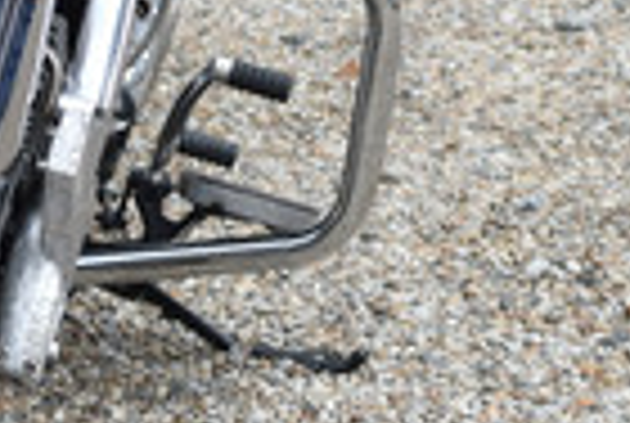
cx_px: -9
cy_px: -218
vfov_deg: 5.7
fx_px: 4196
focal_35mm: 239
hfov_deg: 8.5
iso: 100
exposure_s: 1/250
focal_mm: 35
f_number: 2.8
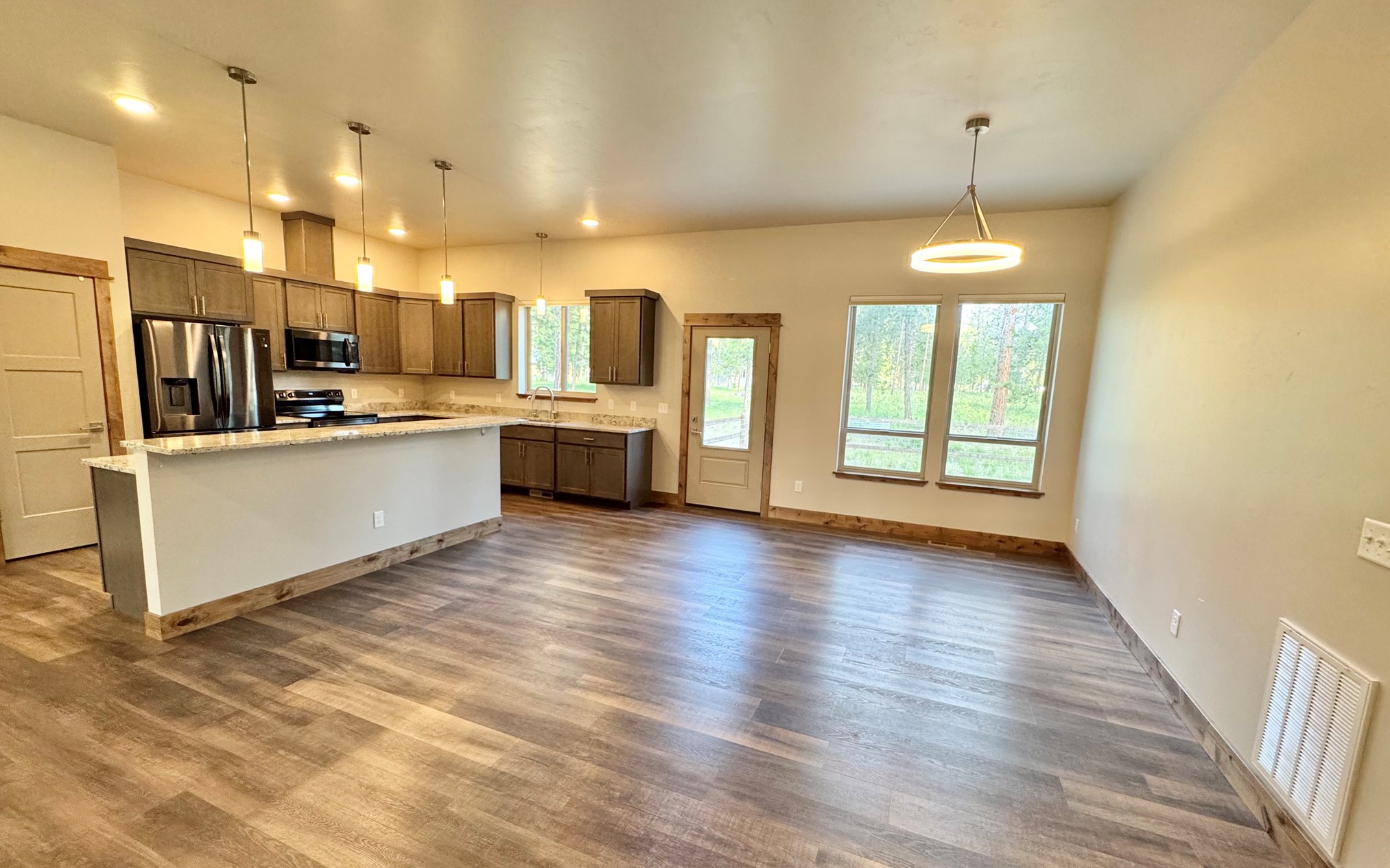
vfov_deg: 74.7
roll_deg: -2.3
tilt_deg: -9.2
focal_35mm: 15
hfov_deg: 101.5
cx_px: 700
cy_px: 458
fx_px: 568
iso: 250
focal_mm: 2.22
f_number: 2.2
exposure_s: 1/120
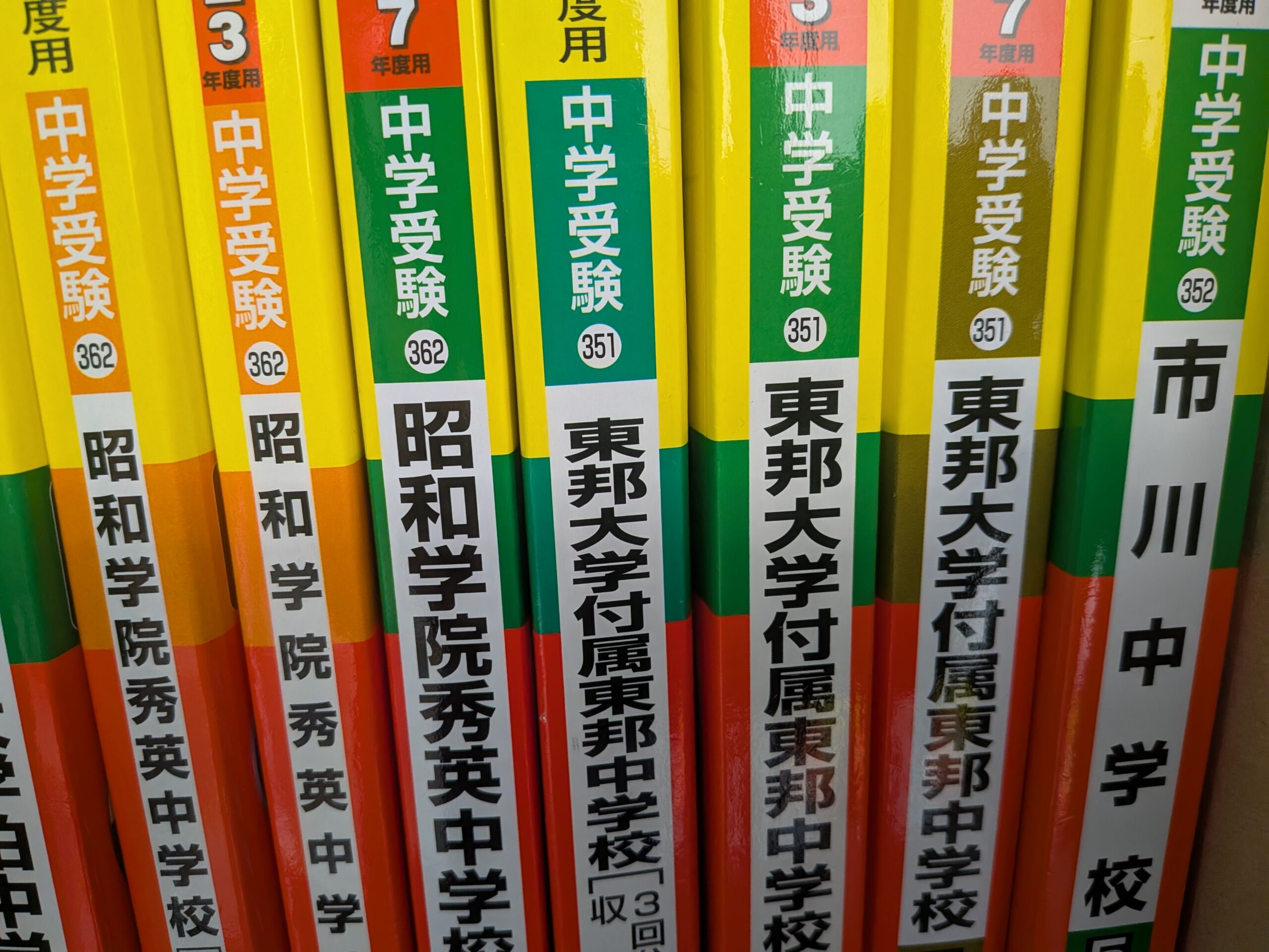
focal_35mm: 24
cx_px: 634
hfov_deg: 71.6
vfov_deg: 56.8
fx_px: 880
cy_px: 476
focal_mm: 4.53
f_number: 1.7
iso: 489
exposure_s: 1/50
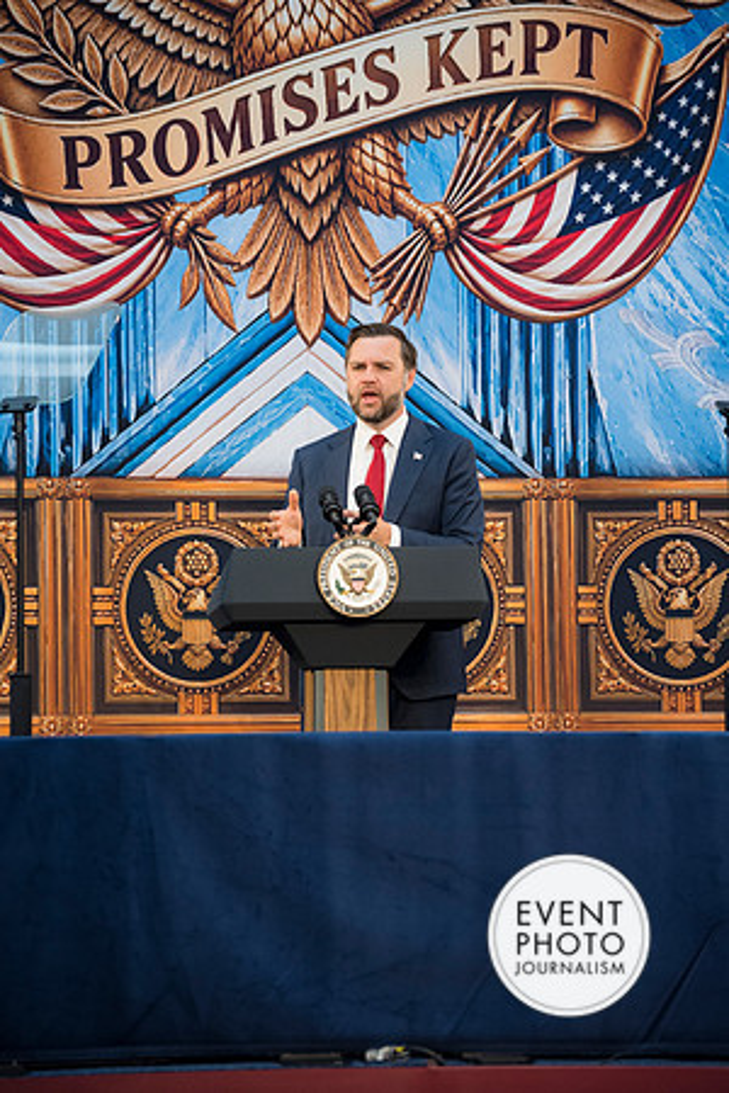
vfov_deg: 15.2
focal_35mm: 135
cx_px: 364
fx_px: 4100
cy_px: 546
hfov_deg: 10.2
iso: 1400
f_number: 4.8
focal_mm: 135
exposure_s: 1/400
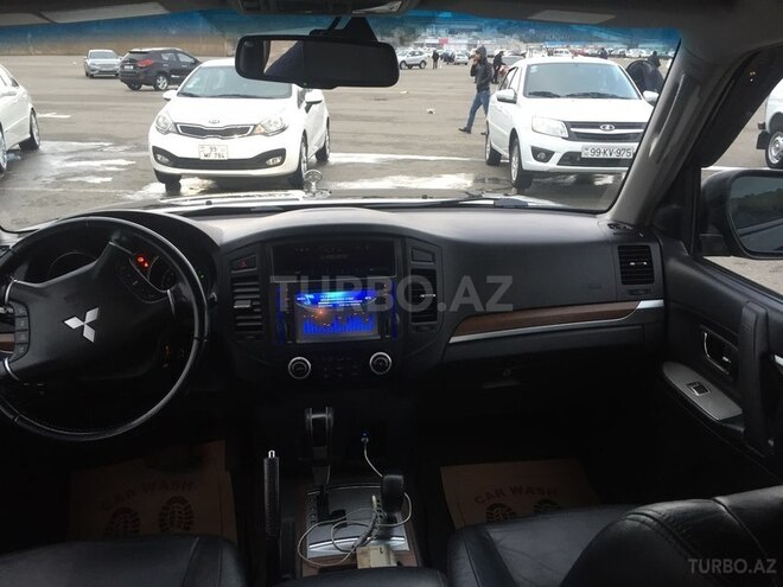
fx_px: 656
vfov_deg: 48.2
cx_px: 392
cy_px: 294
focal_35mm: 29
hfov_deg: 61.7
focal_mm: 4.15
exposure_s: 1/33
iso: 50
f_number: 2.2
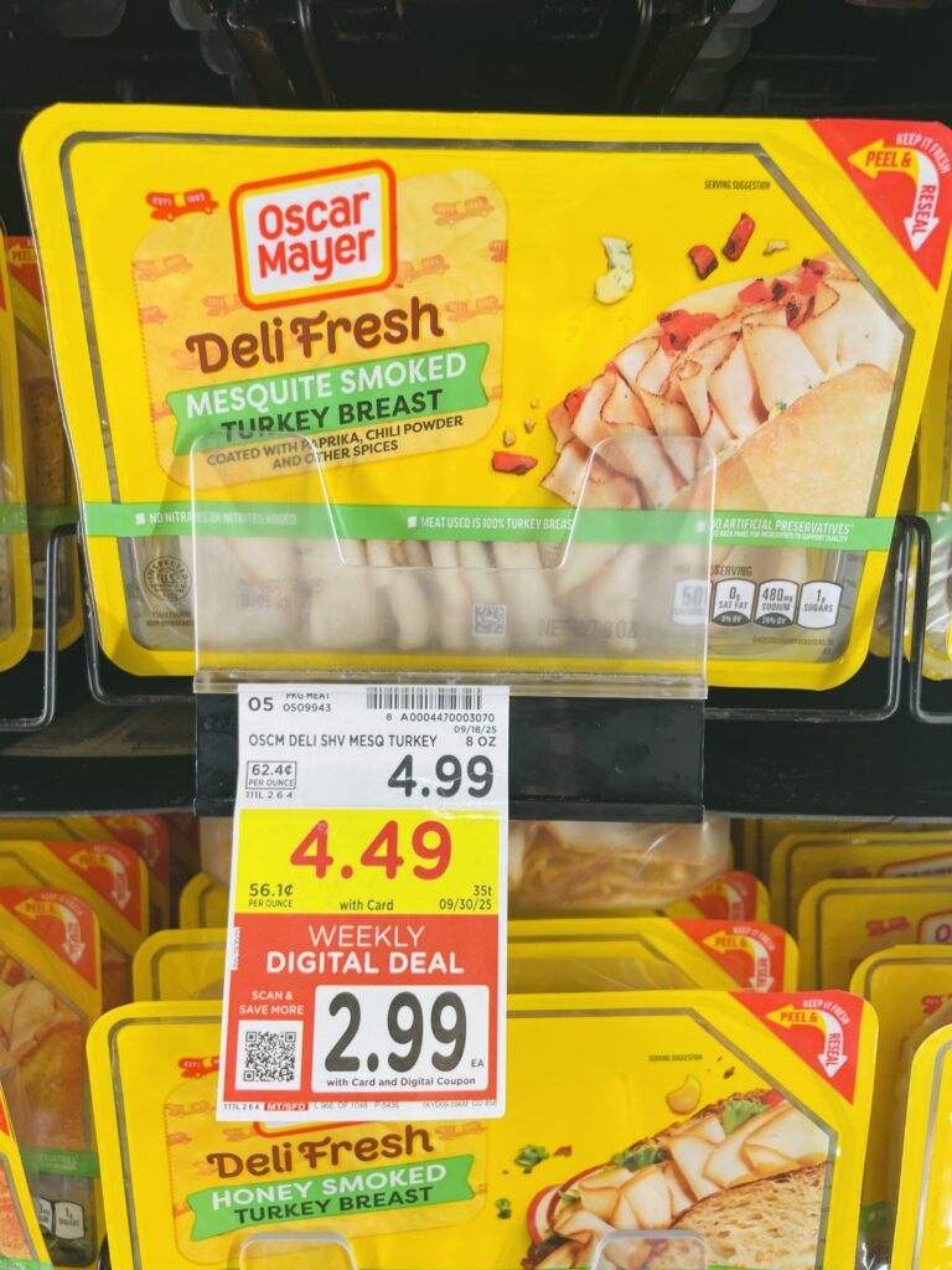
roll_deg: +0.3
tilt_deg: -6.5
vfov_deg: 67.3
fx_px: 953
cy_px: 635
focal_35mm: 26
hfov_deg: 53.1
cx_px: 476
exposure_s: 1/121
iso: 50
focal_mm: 4.2
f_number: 1.6
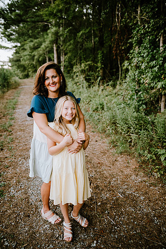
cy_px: 124
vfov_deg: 73.7
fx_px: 166
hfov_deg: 53.1
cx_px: 83
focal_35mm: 24
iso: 320
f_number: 2.2
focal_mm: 24
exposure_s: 1/250
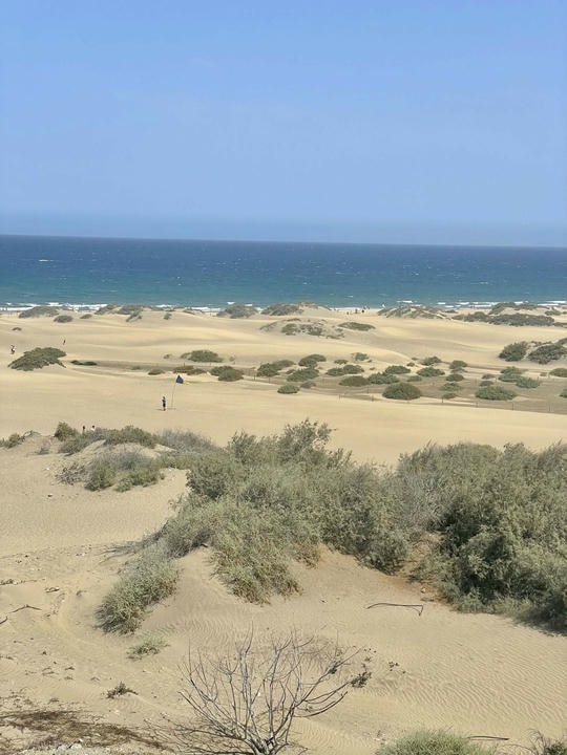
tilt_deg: -7.7
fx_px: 1136
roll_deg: -0.9
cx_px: 284
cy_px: 378
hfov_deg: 28.0
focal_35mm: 52
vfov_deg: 36.8
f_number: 2
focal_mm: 6
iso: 25
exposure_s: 1/2283
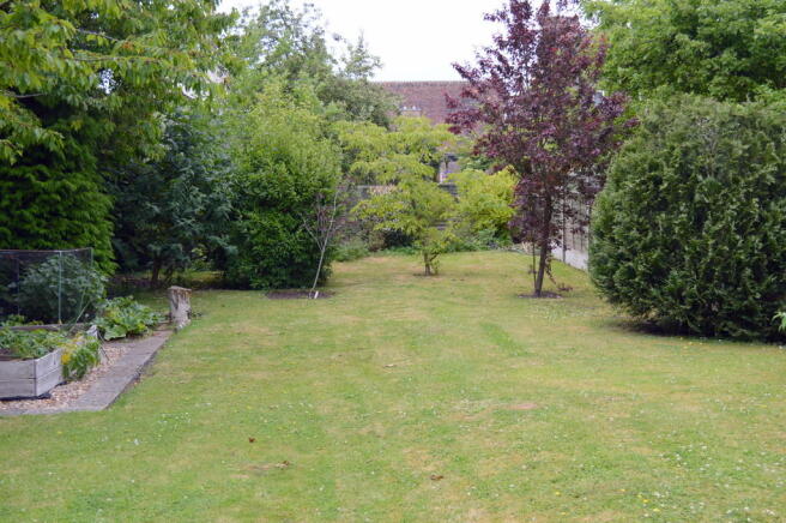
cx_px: 393
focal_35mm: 44
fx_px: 949
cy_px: 262
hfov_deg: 45.0
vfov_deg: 30.8
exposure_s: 1/125
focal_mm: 29
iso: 125
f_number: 5.6
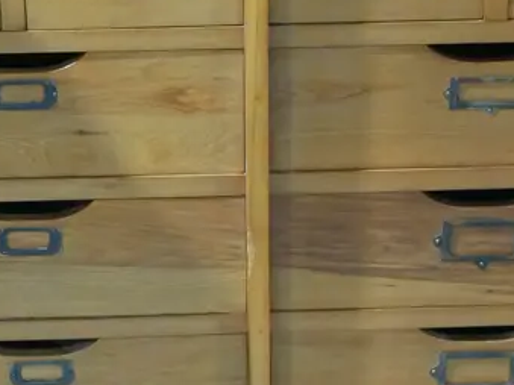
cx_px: 229
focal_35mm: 121
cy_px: 197
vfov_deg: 12.2
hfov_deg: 16.3
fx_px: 1796
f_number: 4.4
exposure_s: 1/60
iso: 2500
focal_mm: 20
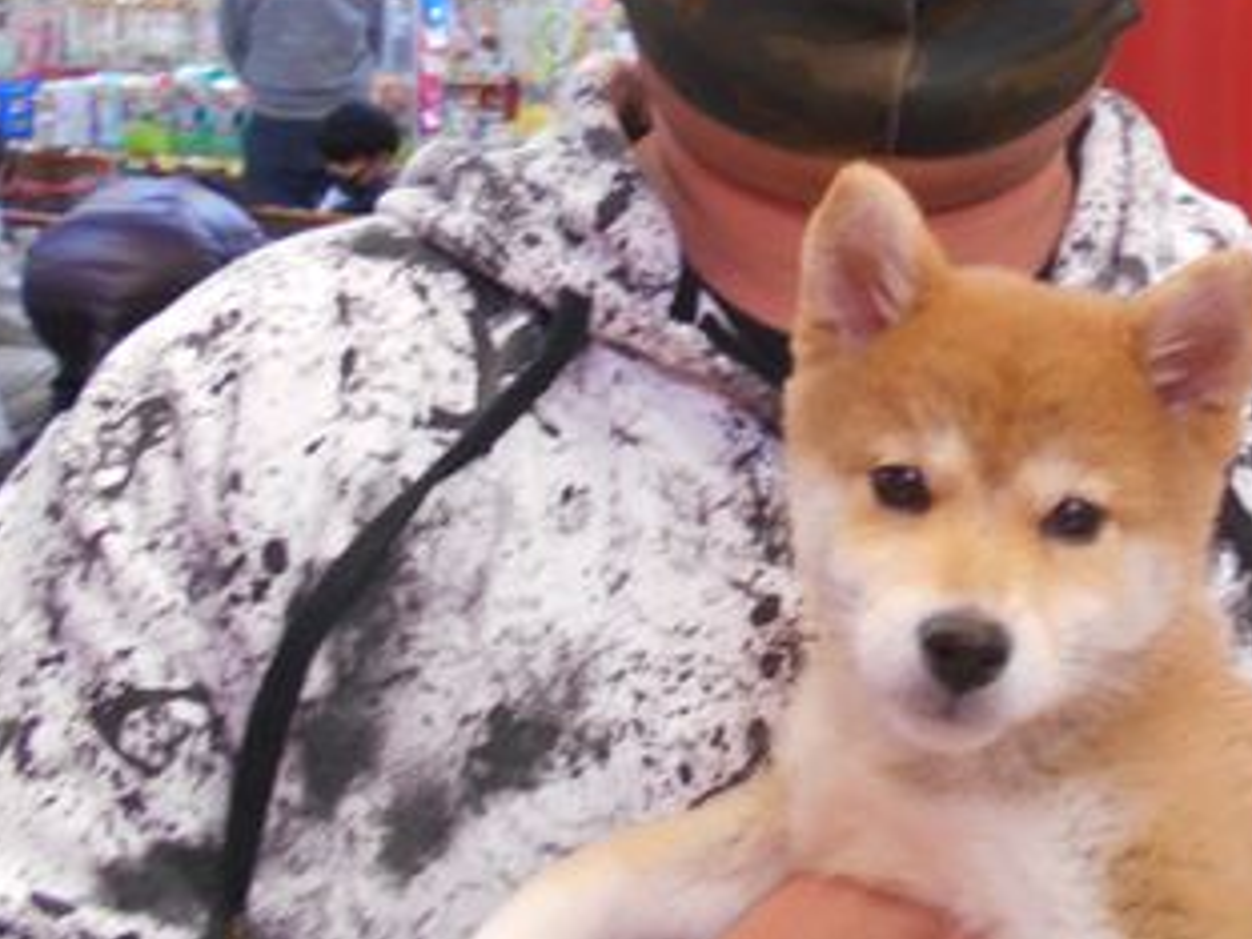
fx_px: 1808
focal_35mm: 50
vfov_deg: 27.9
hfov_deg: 36.1
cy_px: 76
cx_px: 1108
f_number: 3.2
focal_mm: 4.6
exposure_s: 1/30
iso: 220
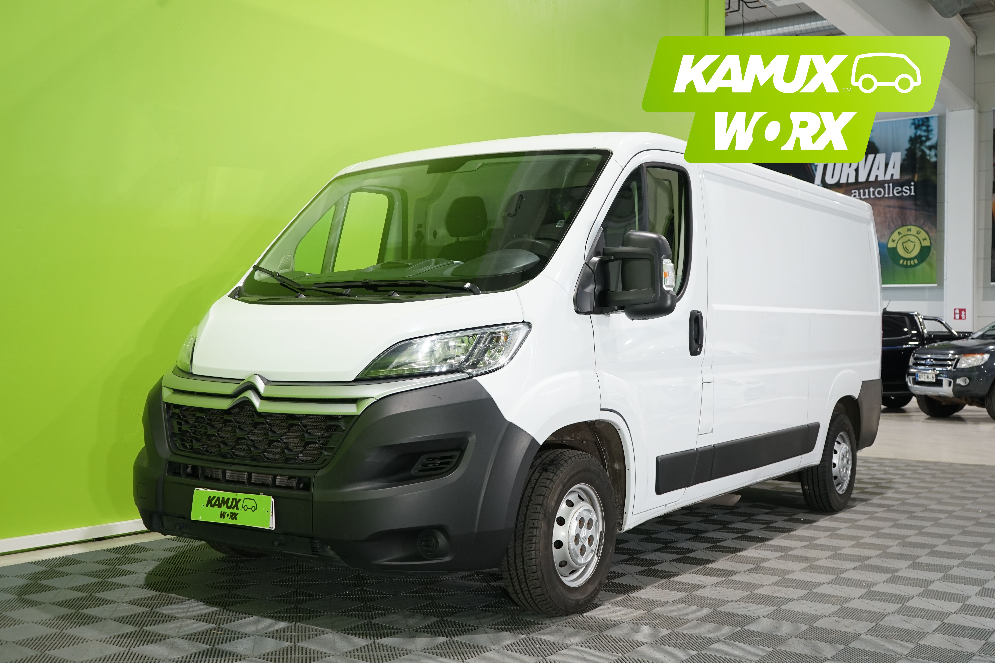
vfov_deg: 35.9
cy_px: 332
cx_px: 498
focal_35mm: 37
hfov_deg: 51.9
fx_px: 1023
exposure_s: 1/30
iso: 800
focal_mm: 37
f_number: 5.6
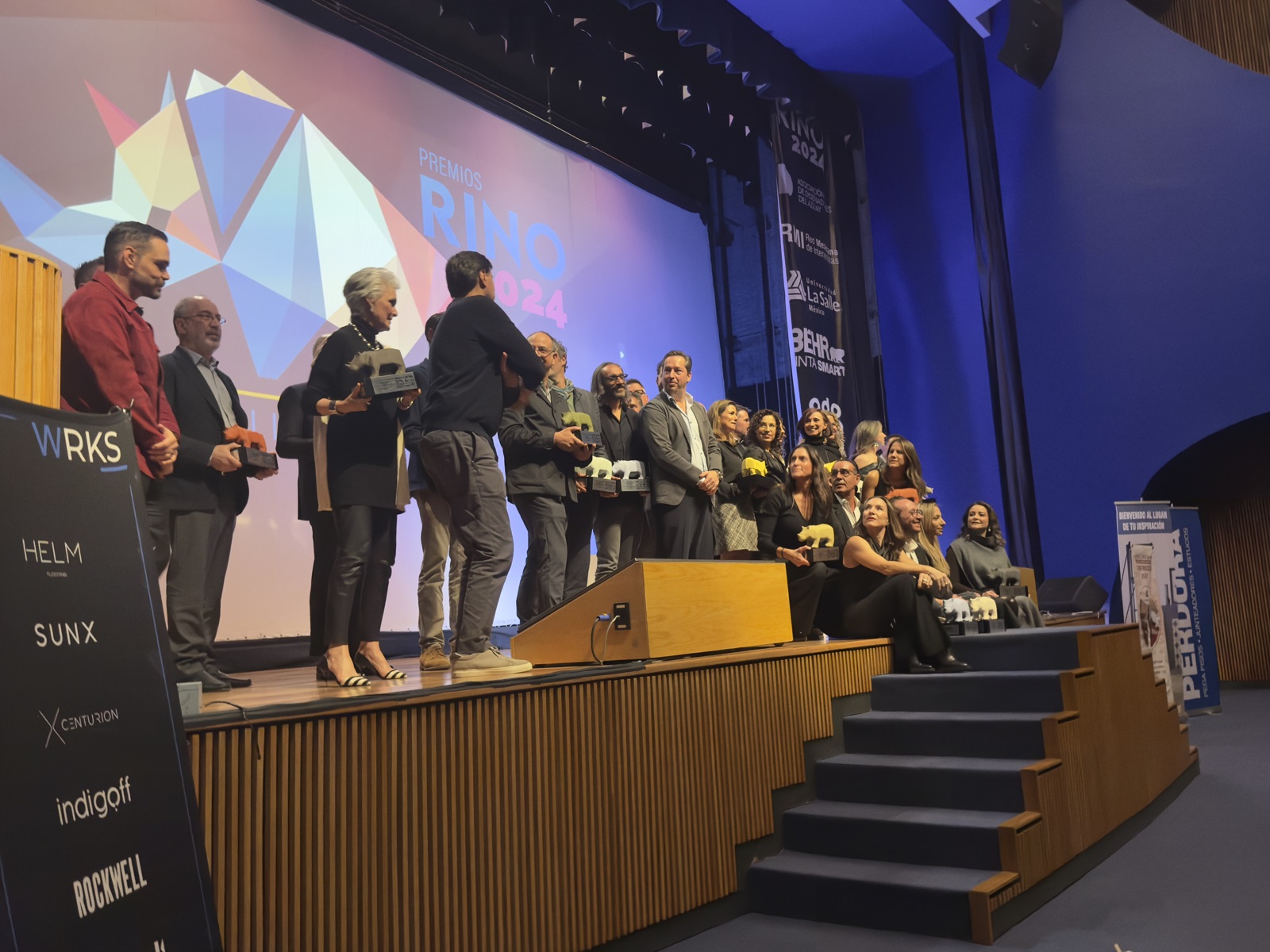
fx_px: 1027
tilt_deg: +6.3
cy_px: 476
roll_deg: +4.0
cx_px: 635
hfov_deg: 63.4
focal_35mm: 28
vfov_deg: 49.7
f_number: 1.78
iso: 800
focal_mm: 6.76
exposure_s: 1/33
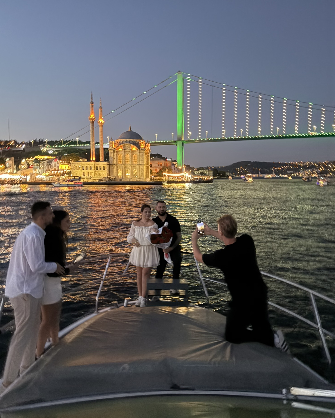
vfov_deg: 62.2
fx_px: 347
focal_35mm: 28
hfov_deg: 51.5
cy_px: 206
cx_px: 165
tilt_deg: -3.8
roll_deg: +2.9
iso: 1000
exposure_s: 1/20
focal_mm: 5.96
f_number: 1.6
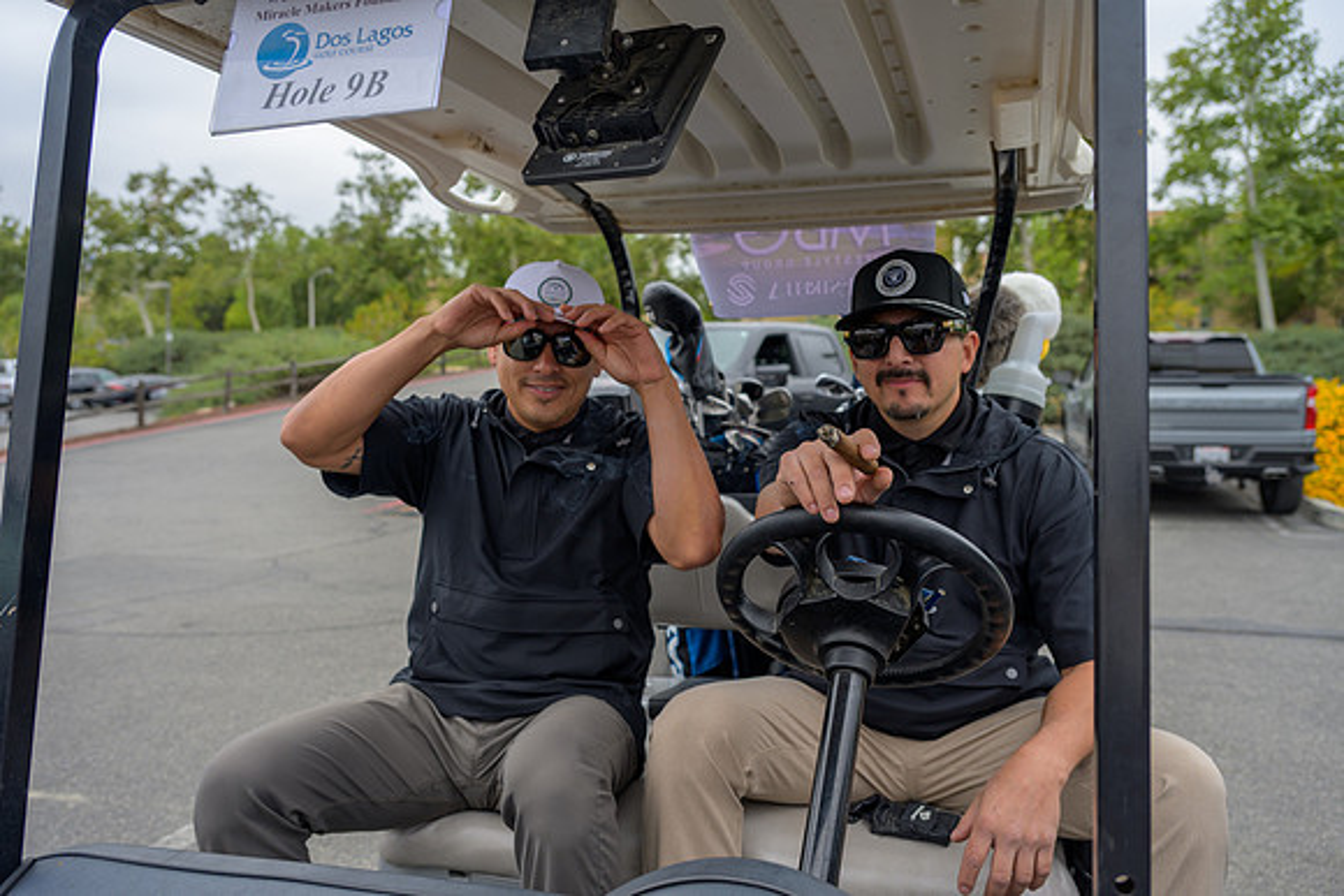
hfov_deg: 63.6
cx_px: 672
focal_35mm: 29
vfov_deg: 45.0
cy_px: 448
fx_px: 1083
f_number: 4
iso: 100
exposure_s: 1/200
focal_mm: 29
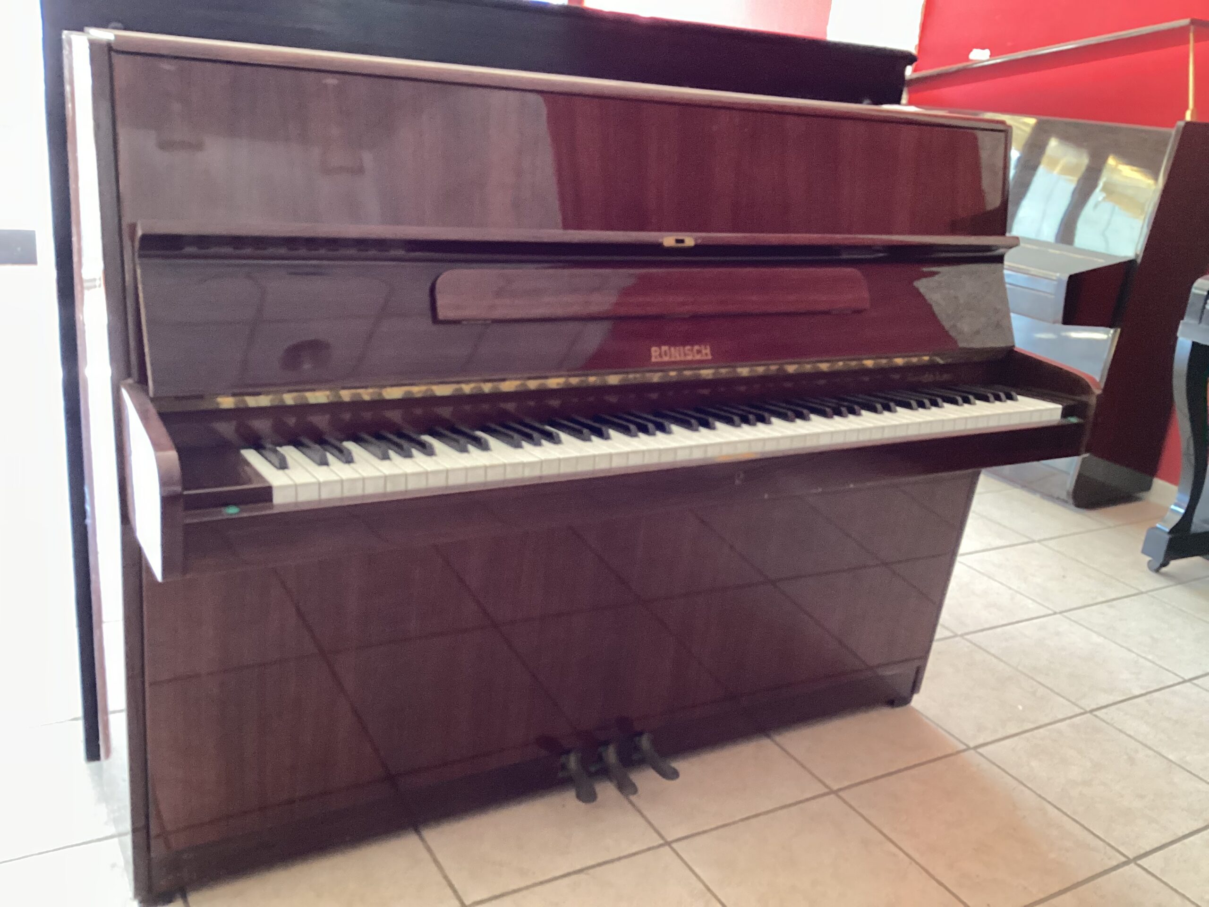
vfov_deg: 45.4
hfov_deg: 58.4
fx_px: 1083
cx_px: 604
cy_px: 454
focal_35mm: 31
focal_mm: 3.3
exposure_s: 1/50
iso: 250
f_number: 2.4
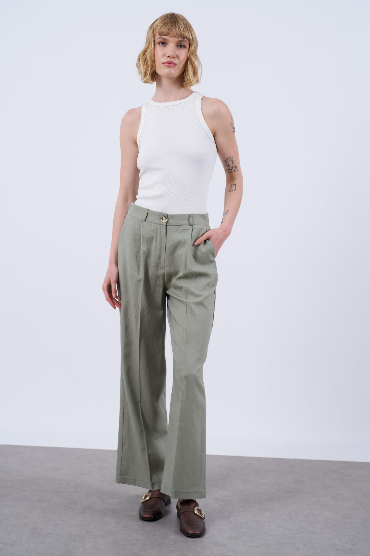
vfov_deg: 31.4
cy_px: 278
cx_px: 185
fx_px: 987
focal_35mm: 64
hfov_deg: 21.2
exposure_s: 1/160
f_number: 7.1
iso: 100
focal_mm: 64
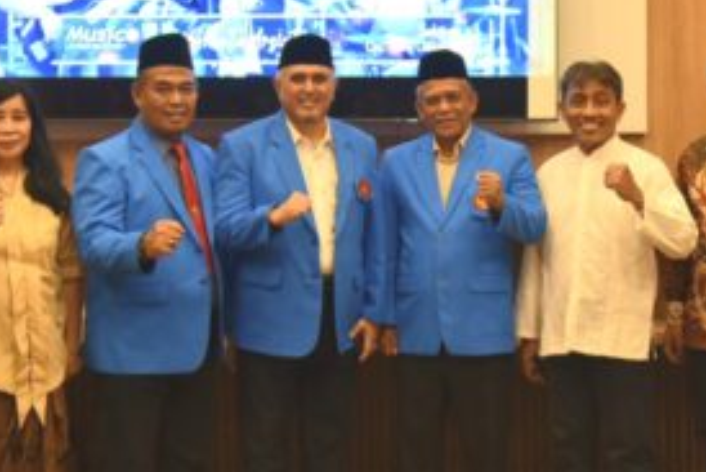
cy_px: 143
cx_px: 407
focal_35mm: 75
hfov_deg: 26.9
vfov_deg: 18.1
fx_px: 1472
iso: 1000
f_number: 4
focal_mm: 31
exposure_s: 1/60.2
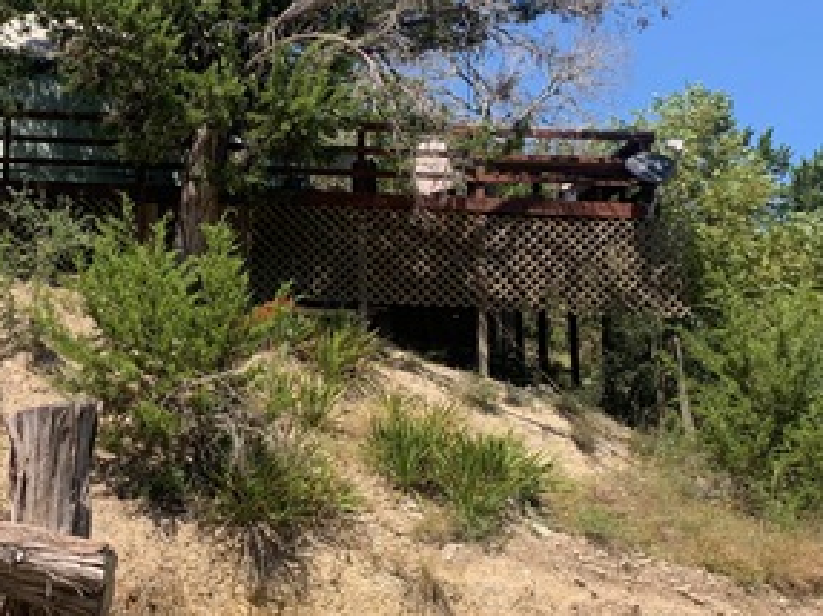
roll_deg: -2.6
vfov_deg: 25.1
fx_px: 1378
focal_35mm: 58
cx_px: 72
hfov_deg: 31.6
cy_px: 235
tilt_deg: +12.6
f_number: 1.8
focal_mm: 4.25
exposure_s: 1/1124
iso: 25
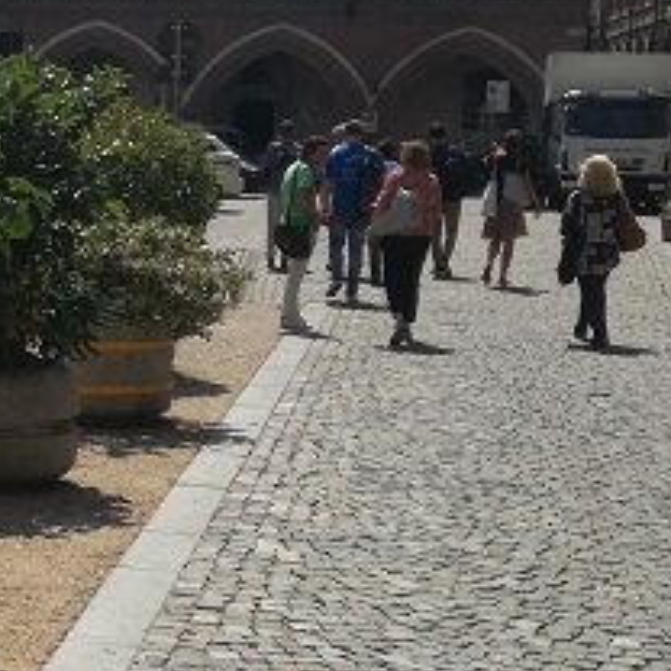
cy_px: 390
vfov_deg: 18.9
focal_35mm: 92
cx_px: -129
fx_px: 2018
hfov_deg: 18.0
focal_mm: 3.79
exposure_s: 1/2066
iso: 50
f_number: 2
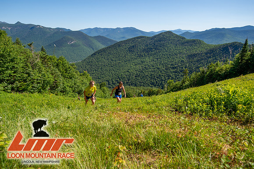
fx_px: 162
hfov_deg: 76.1
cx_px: 127
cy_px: 84
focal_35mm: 23
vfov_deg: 55.1
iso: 100
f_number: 5
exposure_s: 1/500
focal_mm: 23
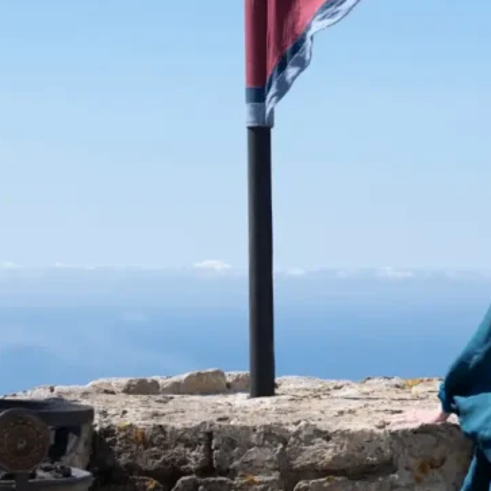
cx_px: 477
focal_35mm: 139
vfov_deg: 12.5
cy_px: 407
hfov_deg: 12.4
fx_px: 2231
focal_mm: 38.9
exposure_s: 1/250
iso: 200
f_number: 10
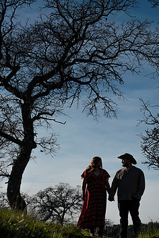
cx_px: 96
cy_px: 108
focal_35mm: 89
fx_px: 590
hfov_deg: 15.3
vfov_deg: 22.9
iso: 50
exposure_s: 1/2000
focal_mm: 70
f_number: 4.5
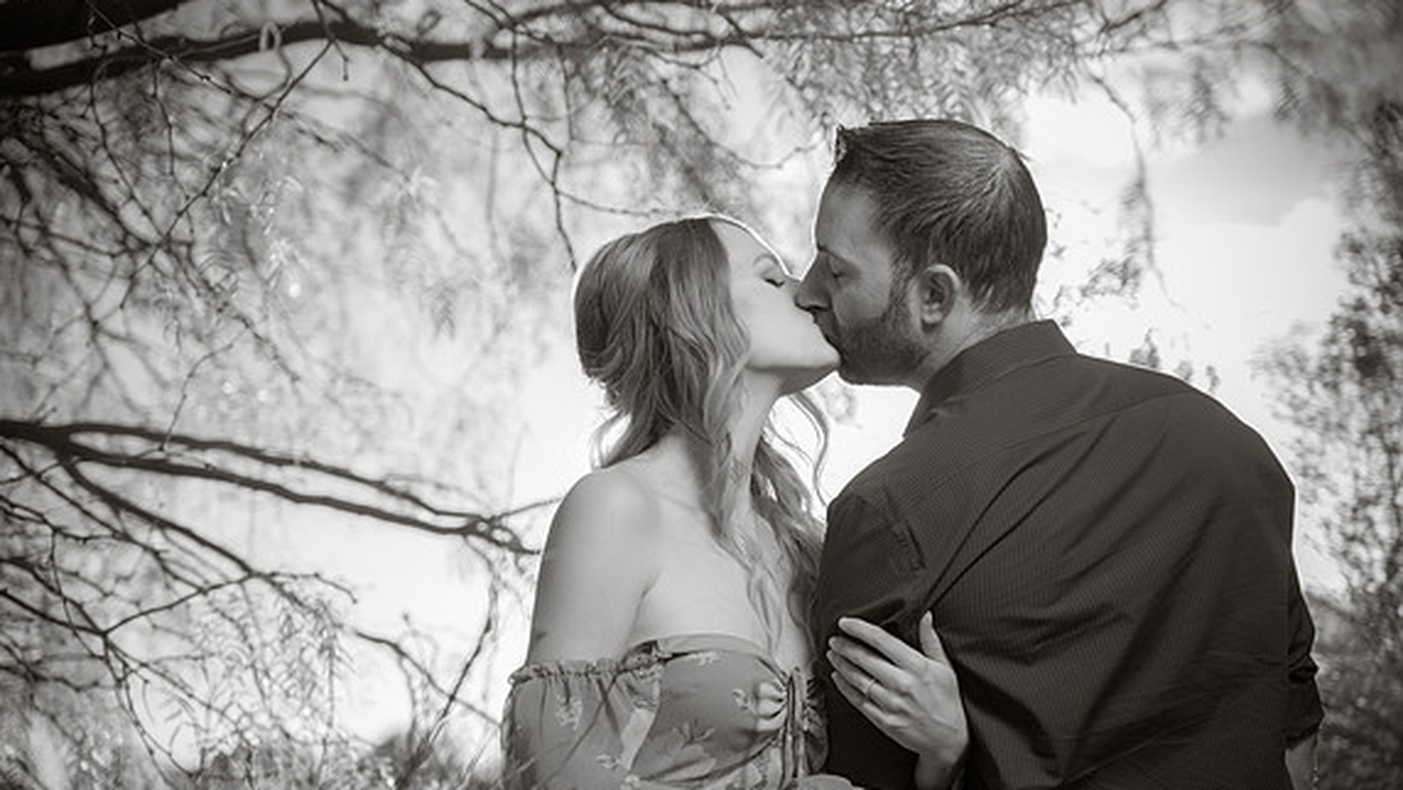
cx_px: 697
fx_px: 3163
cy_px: 458
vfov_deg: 14.2
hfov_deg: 25.0
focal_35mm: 85
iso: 50
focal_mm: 80
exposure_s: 1/250
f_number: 4
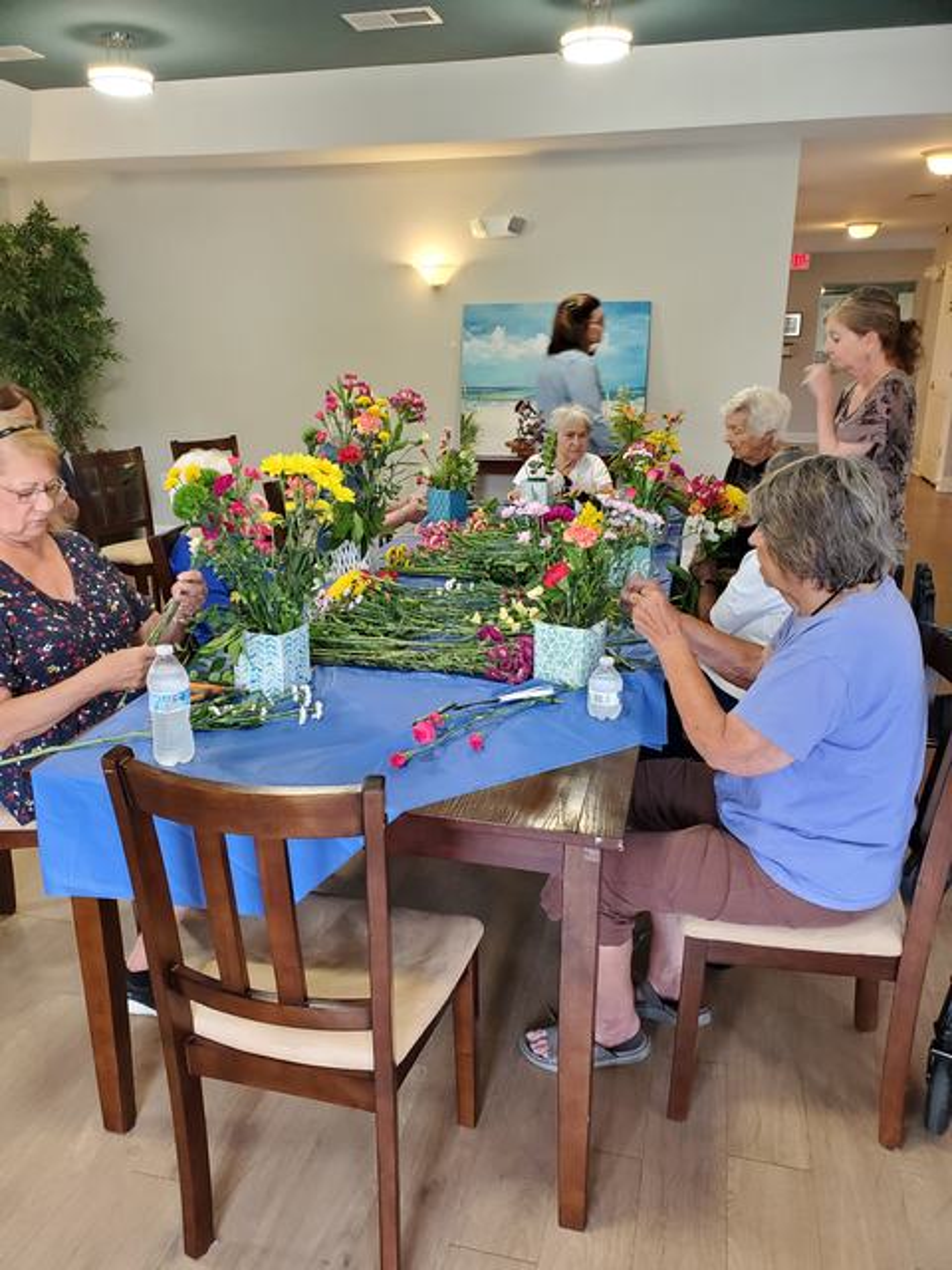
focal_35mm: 26
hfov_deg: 53.1
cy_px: 635
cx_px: 476
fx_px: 953
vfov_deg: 67.3
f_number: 2.4
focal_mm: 4.3
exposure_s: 1/40
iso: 320
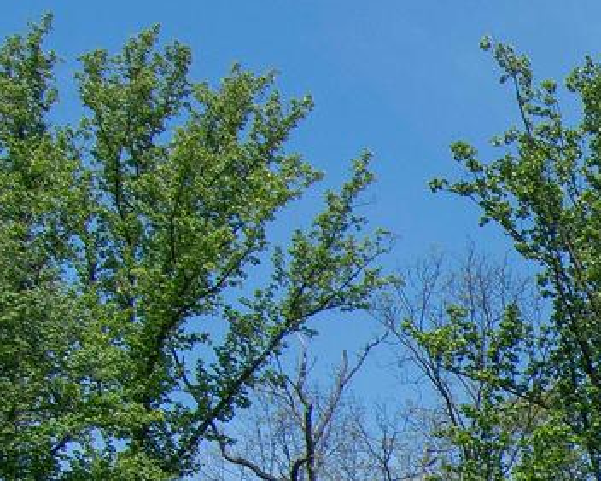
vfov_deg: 10.7
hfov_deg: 11.6
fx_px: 2331
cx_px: 1516
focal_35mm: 131
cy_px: 995
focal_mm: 16
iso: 160
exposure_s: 1/320
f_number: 13
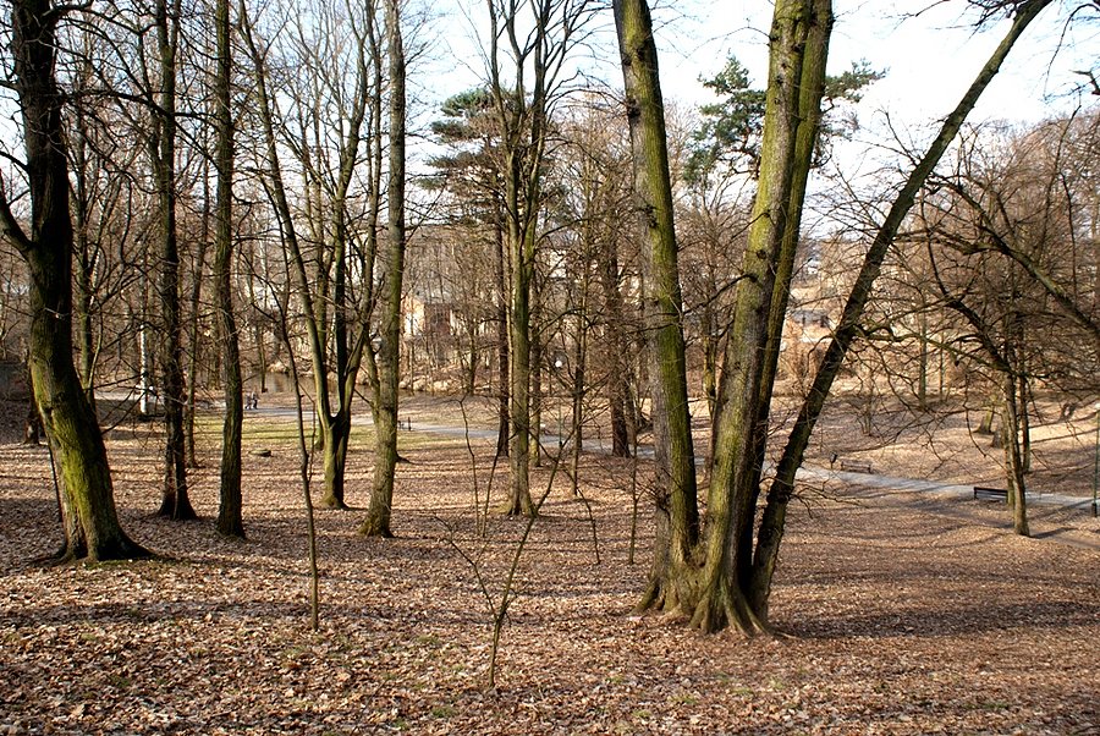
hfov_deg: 61.9
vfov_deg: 43.7
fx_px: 918
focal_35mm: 30
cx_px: 550
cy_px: 368
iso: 100
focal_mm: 20
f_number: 8
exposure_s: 1/60
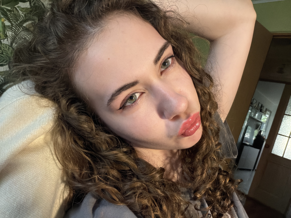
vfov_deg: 58.9
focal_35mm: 23
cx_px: 146
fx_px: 193
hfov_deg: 73.9
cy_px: 109
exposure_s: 1/33
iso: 250
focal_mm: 2.71
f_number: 1.9
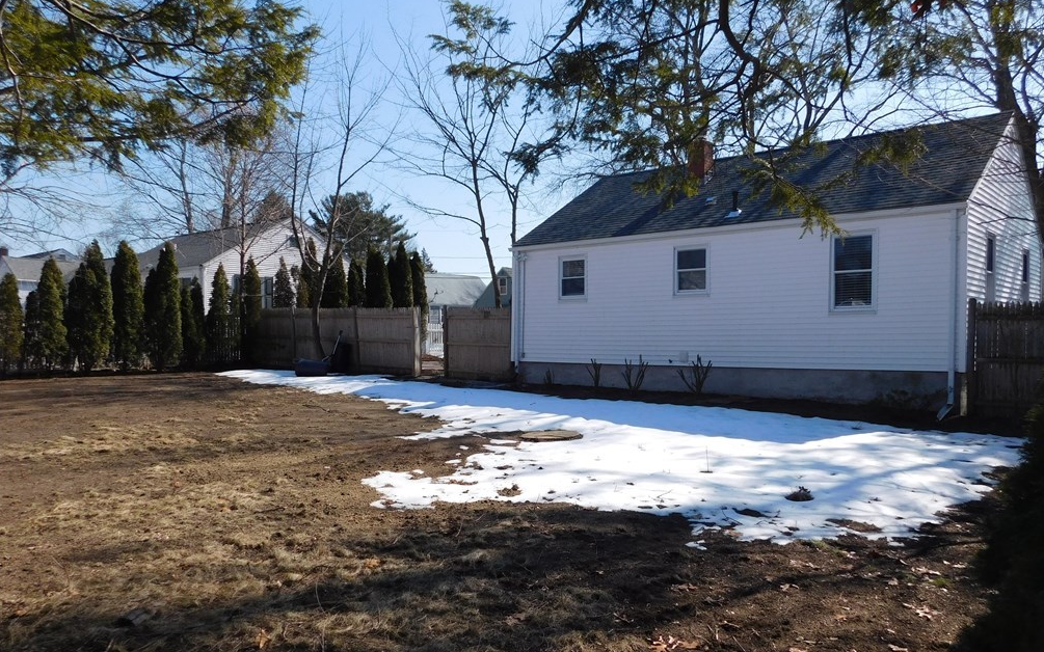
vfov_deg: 45.9
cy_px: 370
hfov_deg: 68.4
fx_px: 768
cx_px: 530
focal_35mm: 27
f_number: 6.2
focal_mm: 4.5
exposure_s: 1/400
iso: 125
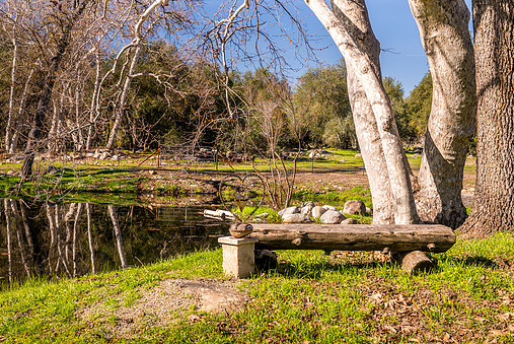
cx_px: 270
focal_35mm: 48
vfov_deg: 28.1
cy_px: 182
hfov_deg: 41.1
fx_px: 686
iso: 64
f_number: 8
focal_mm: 42
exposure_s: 1/40
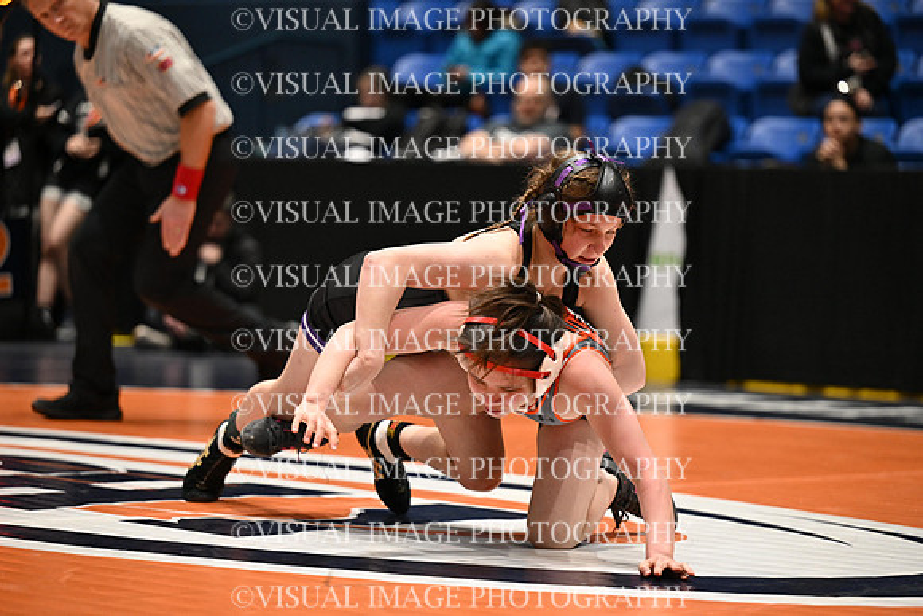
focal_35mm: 125
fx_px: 3205
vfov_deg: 11.0
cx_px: 462
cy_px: 308
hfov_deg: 16.4
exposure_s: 1/960
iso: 4000
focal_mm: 125
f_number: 2.8
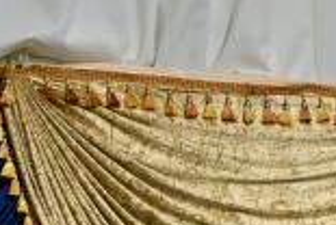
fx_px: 2590
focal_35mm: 277
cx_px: 1004
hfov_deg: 6.7
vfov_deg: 4.9
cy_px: 371
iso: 400
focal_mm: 42
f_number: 4
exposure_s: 1/250
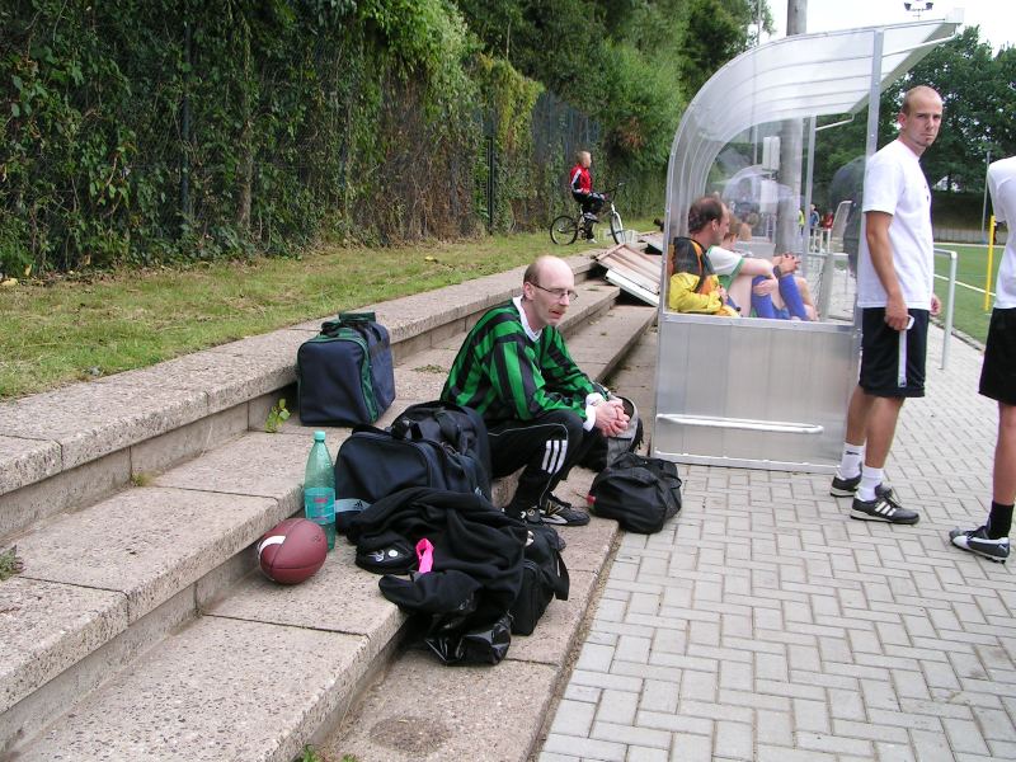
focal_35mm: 38
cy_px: 381
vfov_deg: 37.7
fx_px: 1115
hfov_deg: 49.0
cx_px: 508
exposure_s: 1/100
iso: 50
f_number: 5.6
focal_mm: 5.8
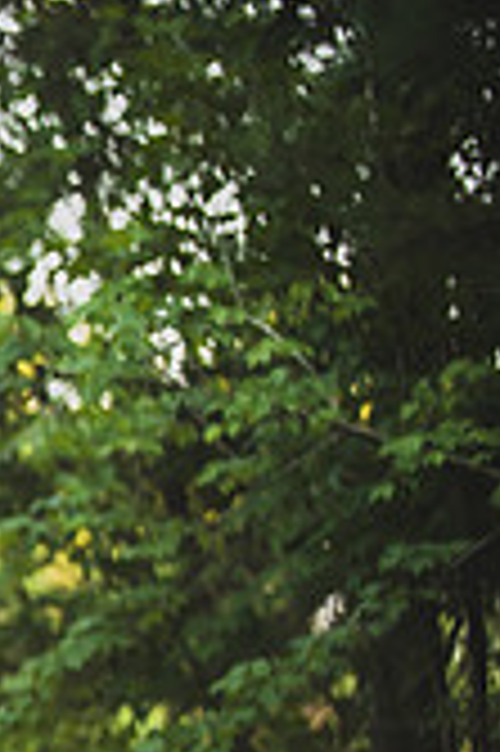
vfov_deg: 6.2
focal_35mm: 331
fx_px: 6910
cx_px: -802
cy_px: 750
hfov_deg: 4.1
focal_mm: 95
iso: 500
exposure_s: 1/250
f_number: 2.8
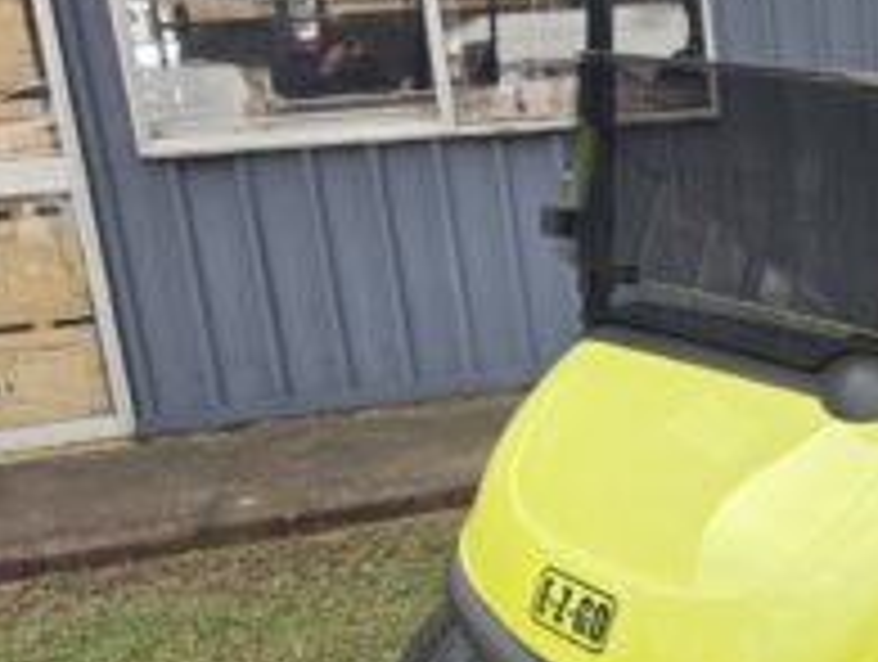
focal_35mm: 53
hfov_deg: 31.5
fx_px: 1347
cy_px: 369
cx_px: 995
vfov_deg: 27.6
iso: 64
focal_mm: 6.5
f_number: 1.4
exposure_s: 1/2210
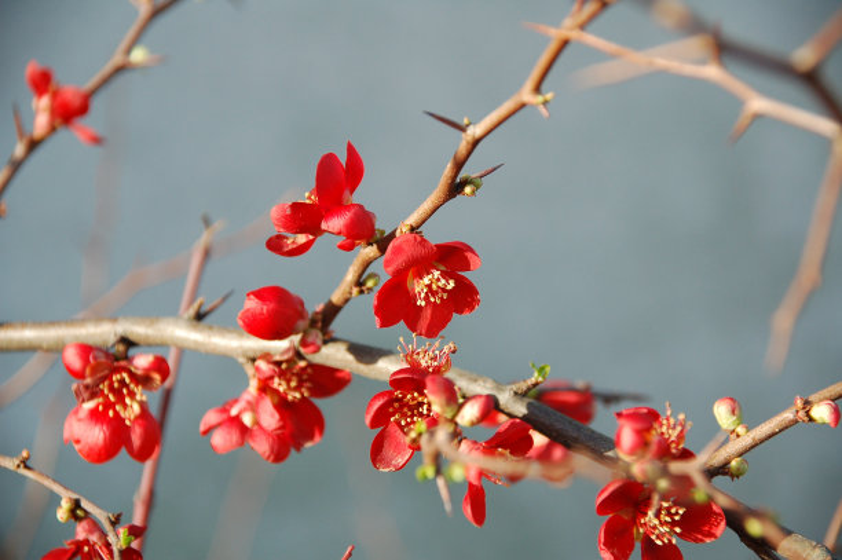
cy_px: 280
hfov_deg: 15.2
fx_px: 3155
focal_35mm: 135
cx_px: 421
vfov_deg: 10.1
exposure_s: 1/320
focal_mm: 90
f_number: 6.3
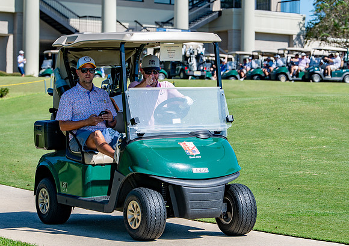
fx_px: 1549
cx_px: 177
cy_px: 104
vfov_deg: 9.1
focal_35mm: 157
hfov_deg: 12.9
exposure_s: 1/640
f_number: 5
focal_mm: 112
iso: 125
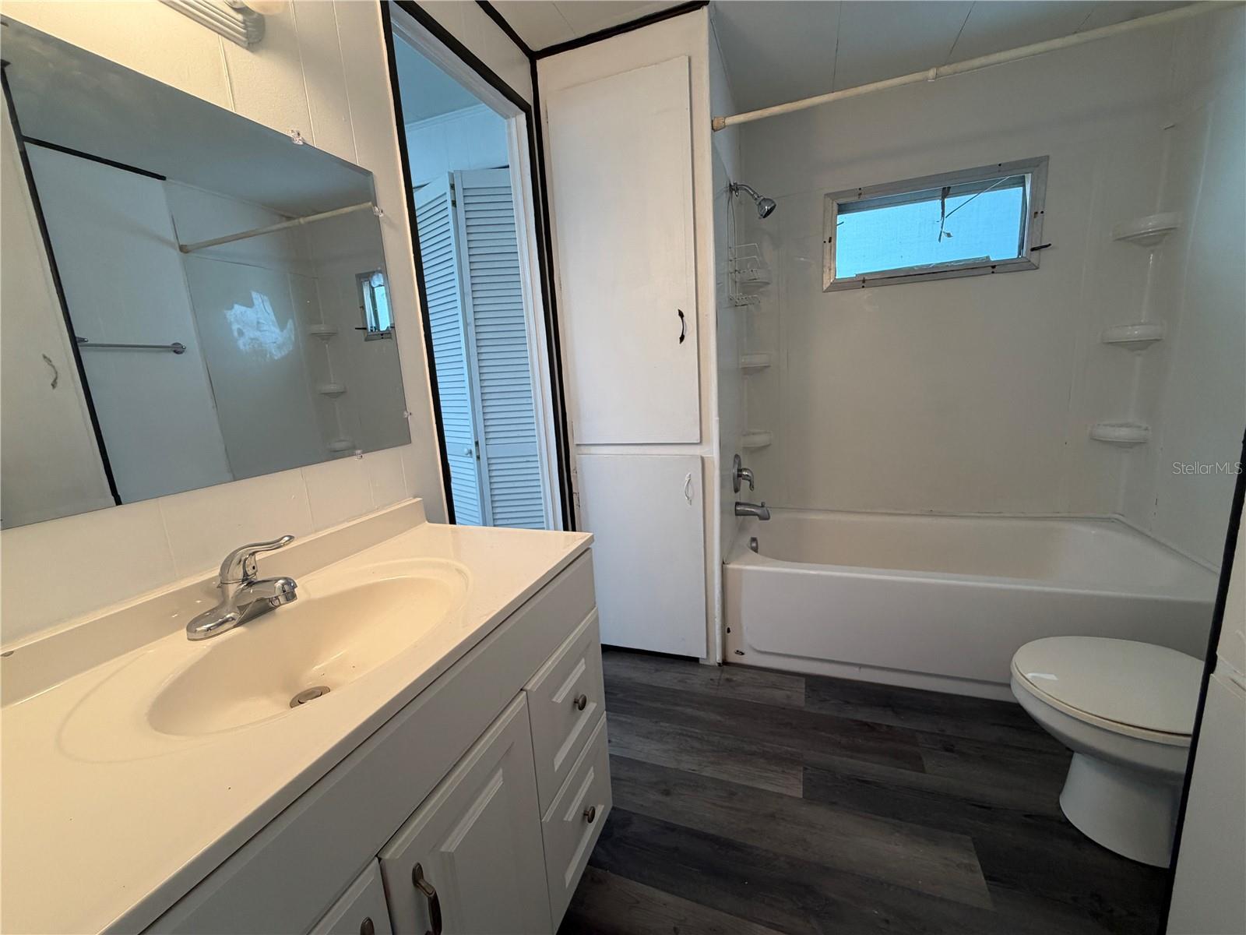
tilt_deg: -9.4
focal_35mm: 14
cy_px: 468
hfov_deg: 102.1
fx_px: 504
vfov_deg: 85.7
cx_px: 623
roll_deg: +4.4
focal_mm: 2.22
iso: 200
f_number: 2.2
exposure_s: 1/120
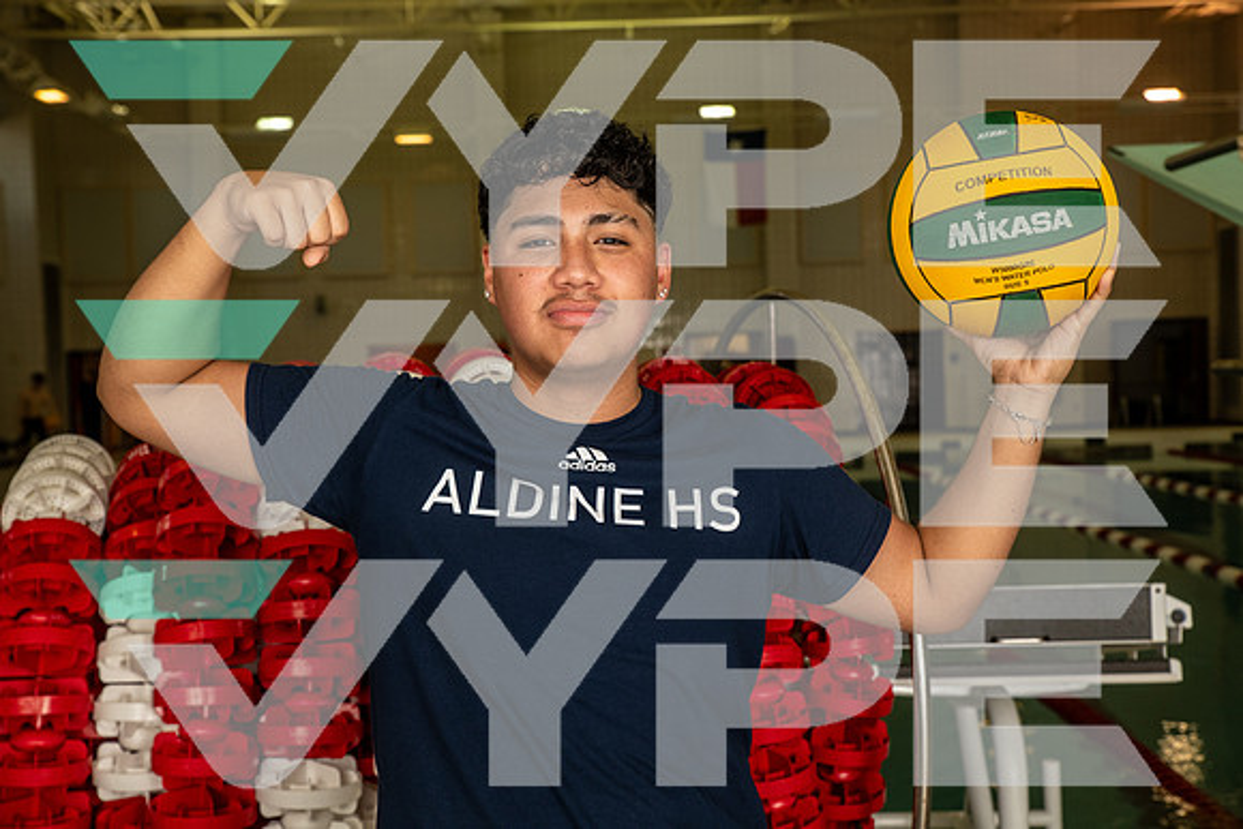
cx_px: 622
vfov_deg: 24.6
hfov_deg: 36.2
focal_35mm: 55
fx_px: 1899
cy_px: 414
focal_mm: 55
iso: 500
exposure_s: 1/250
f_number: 7.1
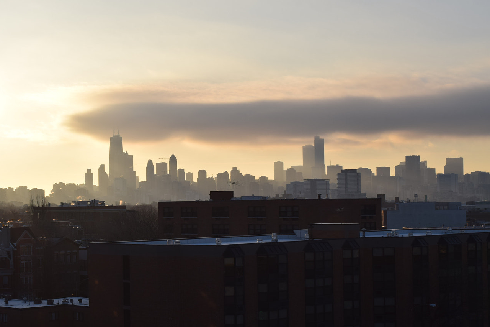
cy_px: 184
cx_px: 227
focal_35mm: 75
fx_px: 1021
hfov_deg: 27.0
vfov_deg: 18.2
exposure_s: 1/200
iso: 100
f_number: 14
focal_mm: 40
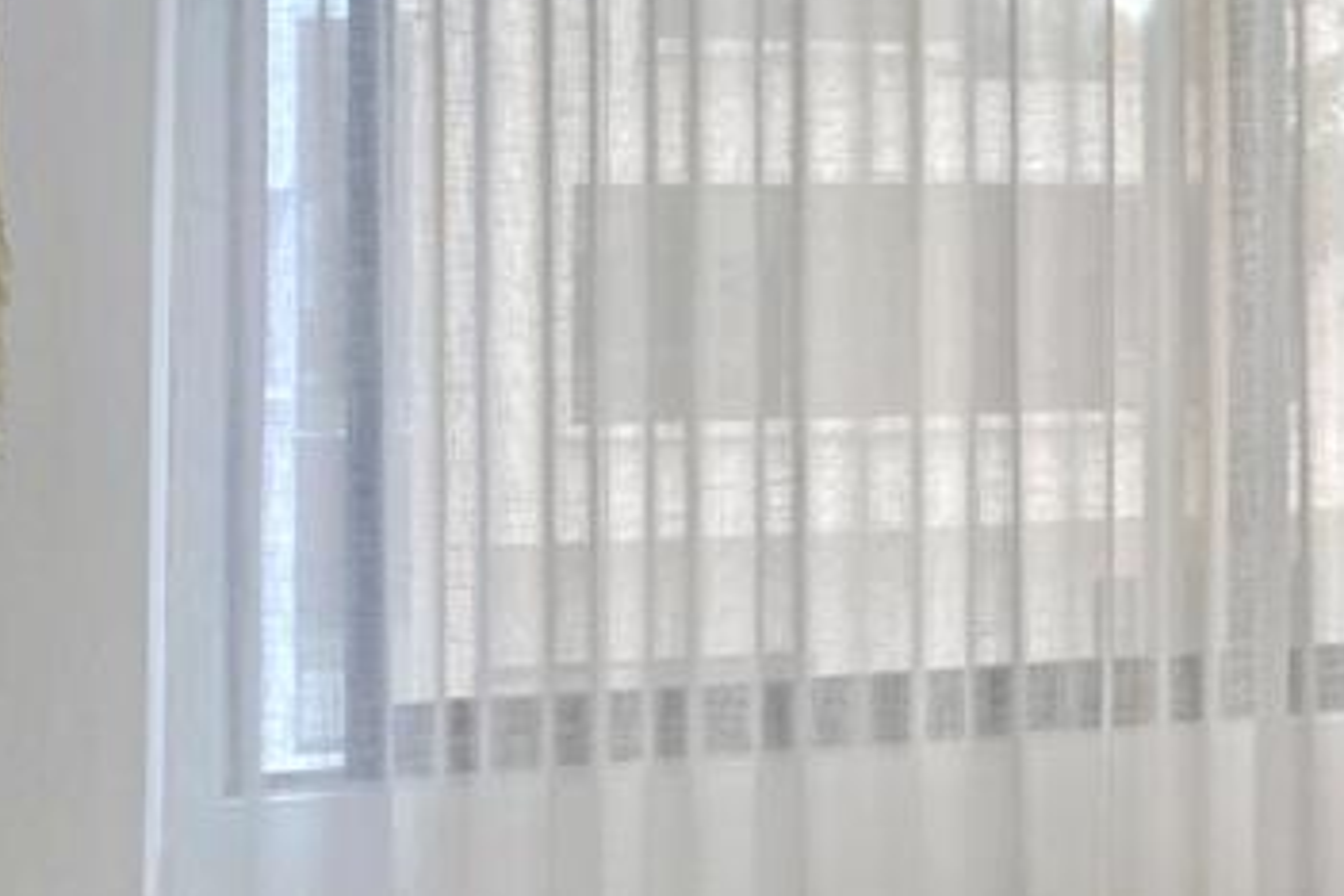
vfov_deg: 17.2
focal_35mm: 79
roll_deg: +0.0
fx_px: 2949
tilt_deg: +1.8
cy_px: 245
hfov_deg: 22.5
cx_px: 1823
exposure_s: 1/120
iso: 100
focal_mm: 4.25
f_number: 1.8
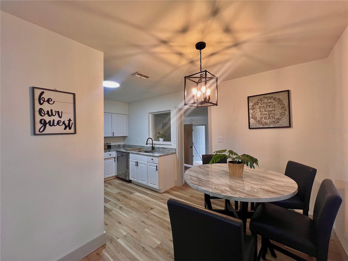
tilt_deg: -0.1
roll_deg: +0.7
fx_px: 131
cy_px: 130
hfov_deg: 106.2
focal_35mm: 13
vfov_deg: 89.9
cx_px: 174
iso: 200
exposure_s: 1/120
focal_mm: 1.57
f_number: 1.8
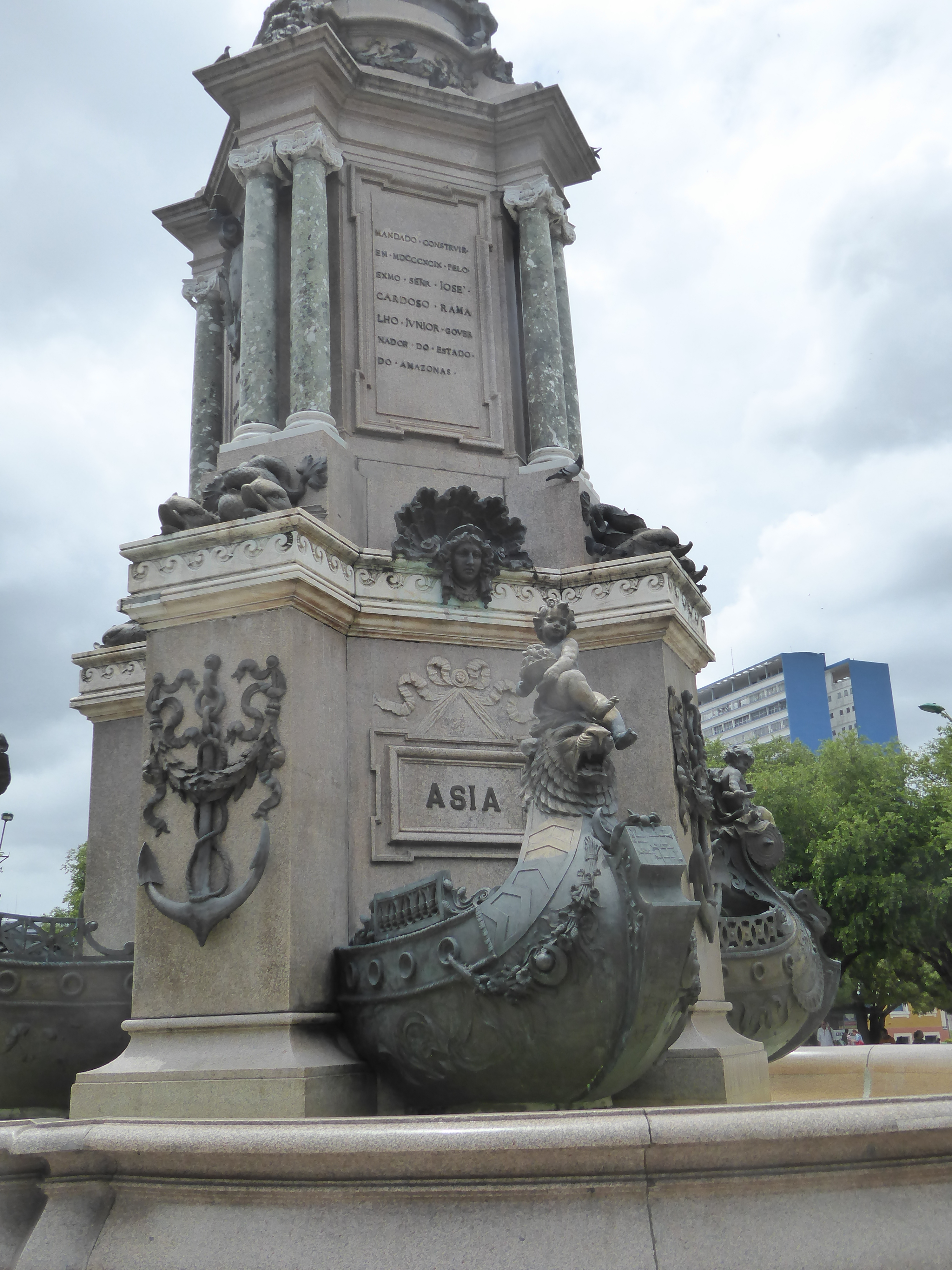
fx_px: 1320
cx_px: 476
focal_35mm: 36
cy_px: 635
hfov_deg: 39.7
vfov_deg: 51.4
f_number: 4.5
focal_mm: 6.3
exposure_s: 1/640
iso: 160
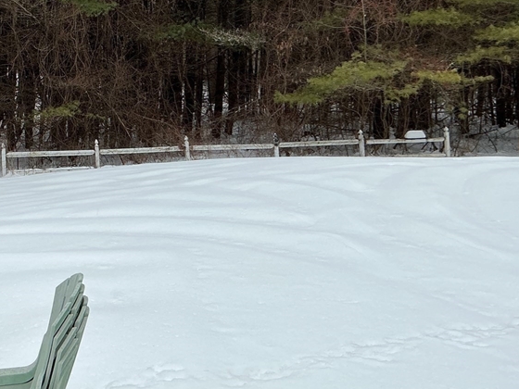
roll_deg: -2.1
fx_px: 795
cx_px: 95
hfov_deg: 34.9
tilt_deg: +2.8
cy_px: 79
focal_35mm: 53
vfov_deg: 27.0
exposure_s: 1/739
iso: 25
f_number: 1.8
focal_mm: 3
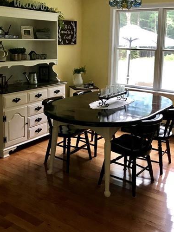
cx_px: 88
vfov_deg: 43.3
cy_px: 81
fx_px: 288
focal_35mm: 43
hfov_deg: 33.6
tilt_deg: -7.8
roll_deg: -0.3
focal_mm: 3.99
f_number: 1.8
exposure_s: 1/15
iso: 40
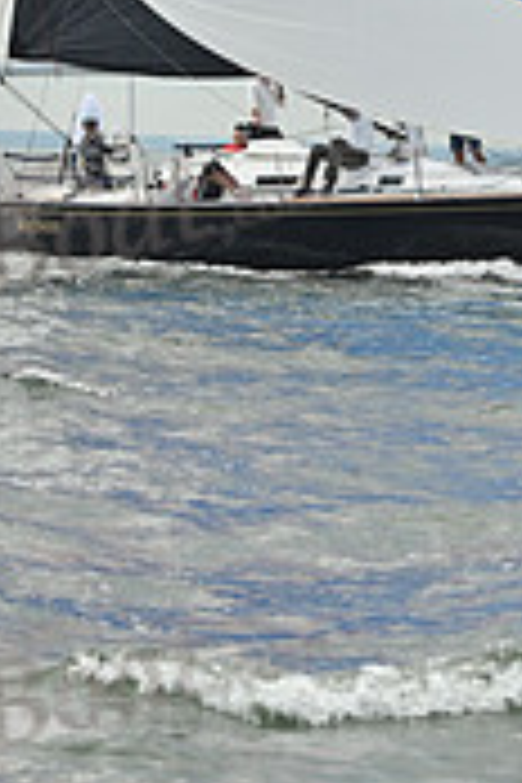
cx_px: 565
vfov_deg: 6.3
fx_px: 7112
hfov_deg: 4.2
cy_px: -40
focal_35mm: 327
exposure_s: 1/1600
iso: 320
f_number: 7.1
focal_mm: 98
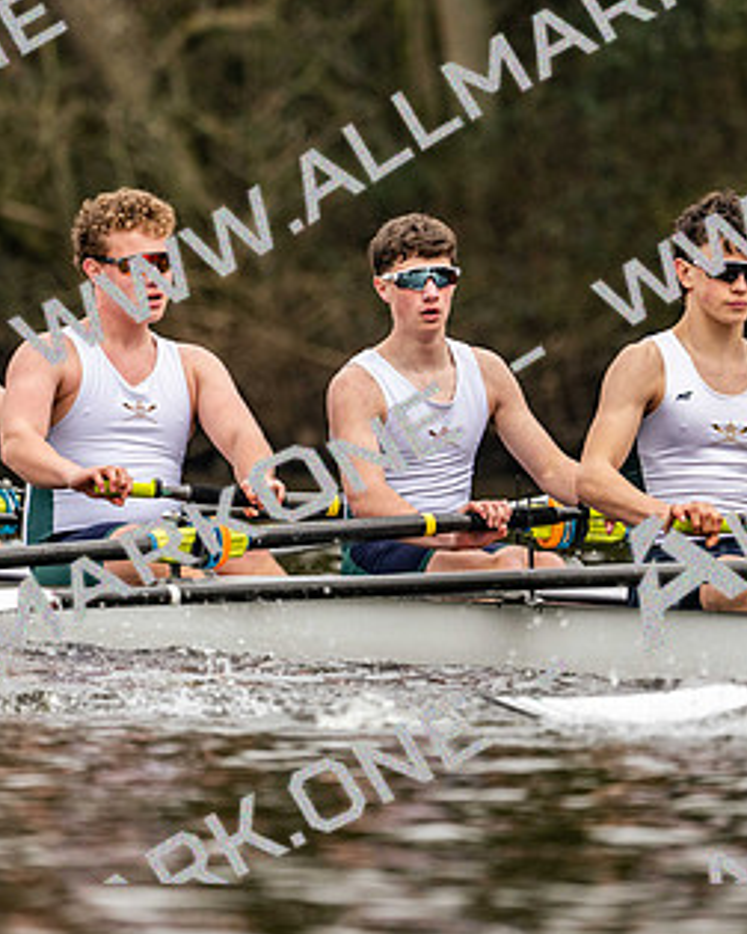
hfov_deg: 2.2
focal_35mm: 692
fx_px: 19124
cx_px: 376
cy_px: 375
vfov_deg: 2.8
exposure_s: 1/2500
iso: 1000
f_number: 4.5
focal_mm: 400
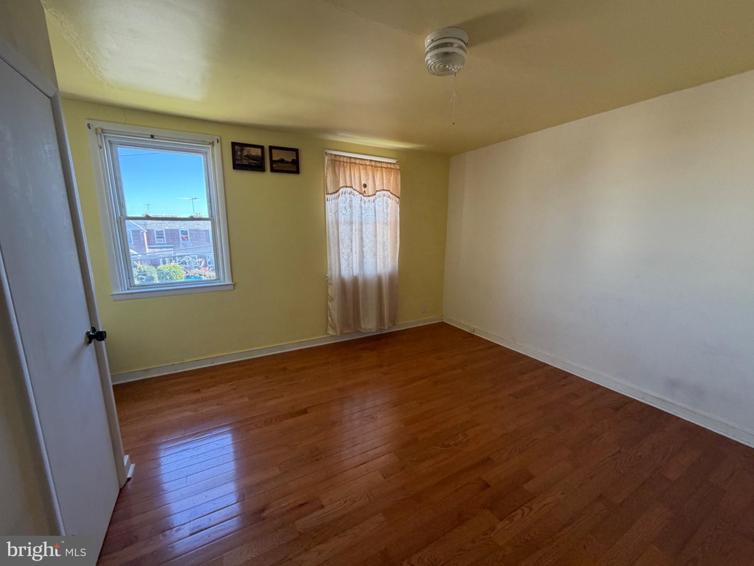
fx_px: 305
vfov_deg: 85.7
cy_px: 283
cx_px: 377
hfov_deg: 102.1
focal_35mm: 14
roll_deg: -0.2
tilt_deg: -11.5
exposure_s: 1/121
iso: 250
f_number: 2.2
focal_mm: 2.22
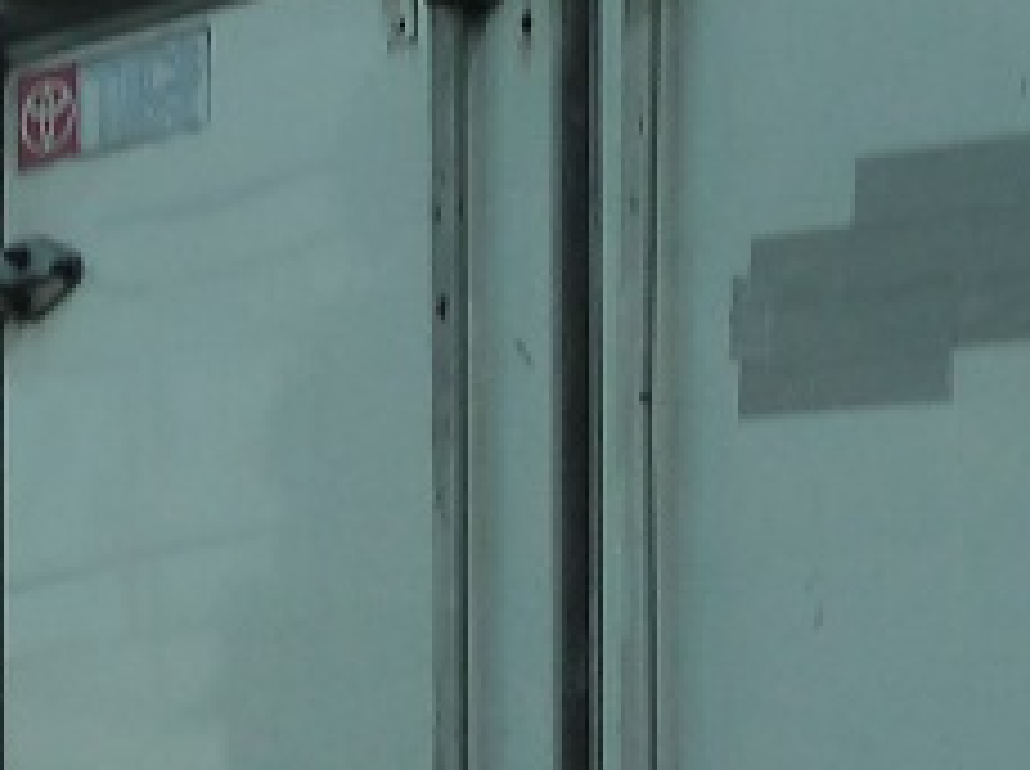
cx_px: 1934
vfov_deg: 6.9
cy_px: 1391
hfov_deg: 9.0
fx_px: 6239
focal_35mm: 210
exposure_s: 1/125
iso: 125
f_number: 4
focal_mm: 6.5
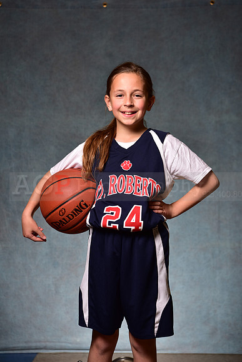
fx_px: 705
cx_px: 121
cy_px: 181
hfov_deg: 19.5
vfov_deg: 28.8
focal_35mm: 70
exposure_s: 1/200
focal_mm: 70
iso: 100
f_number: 5
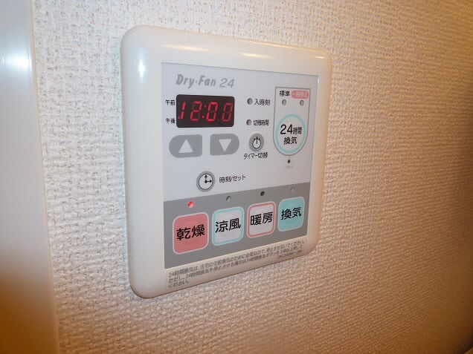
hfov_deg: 69.4
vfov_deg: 54.9
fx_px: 342
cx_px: 236
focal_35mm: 25
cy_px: 177
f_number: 4
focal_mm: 4.4
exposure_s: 1/30
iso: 100
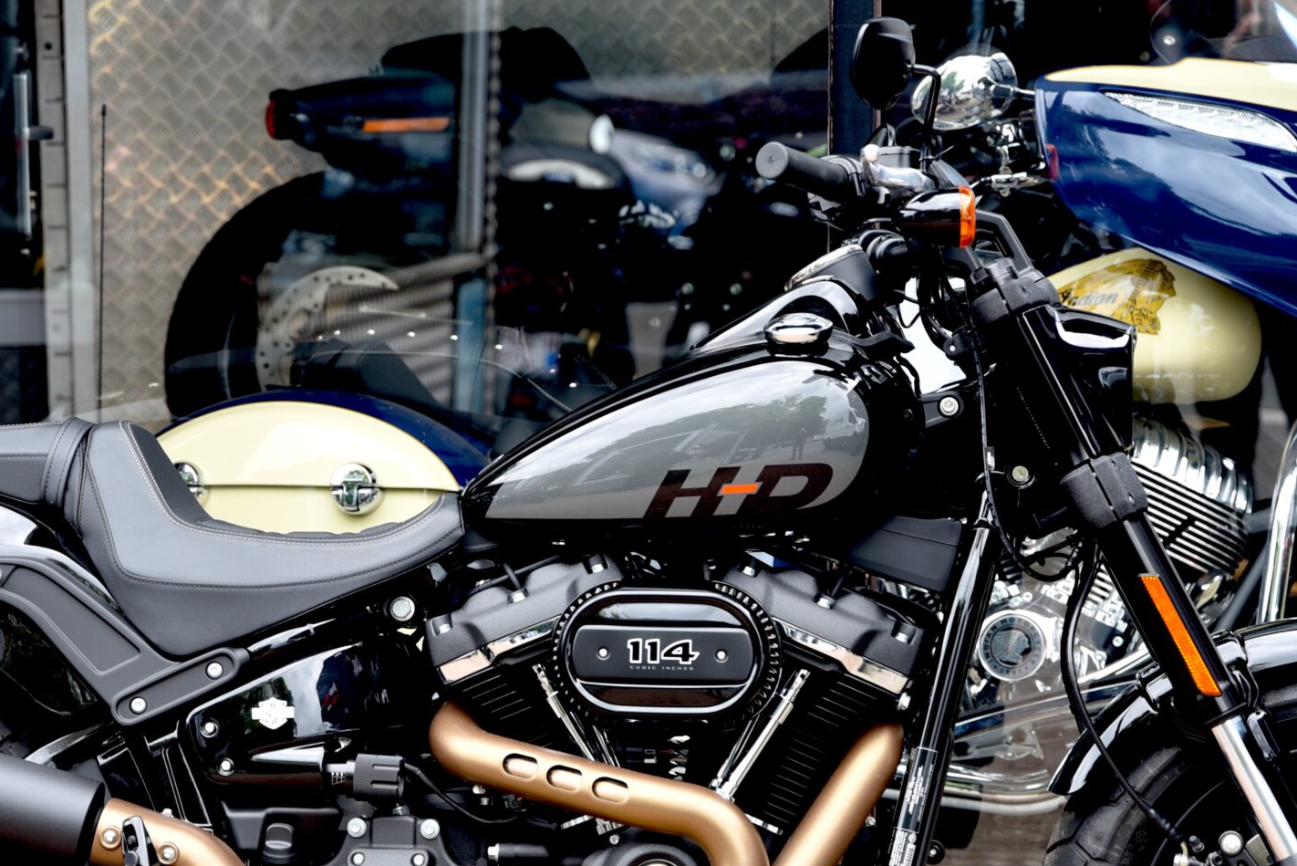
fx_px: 4541
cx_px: 579
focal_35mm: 126
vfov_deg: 10.9
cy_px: 630
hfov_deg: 16.3
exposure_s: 1/60
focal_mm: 70
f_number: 3.5
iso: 100
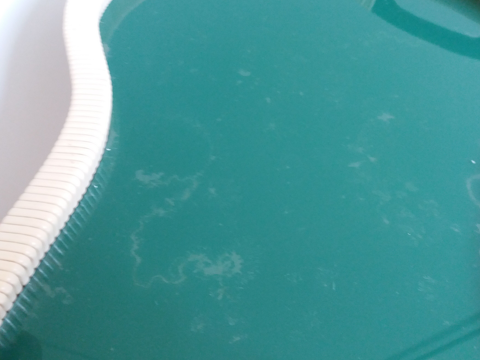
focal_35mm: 33
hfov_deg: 55.3
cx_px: 263
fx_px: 458
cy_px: 155
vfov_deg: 42.8
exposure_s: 1/17
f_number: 1.9
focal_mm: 3.7
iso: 200
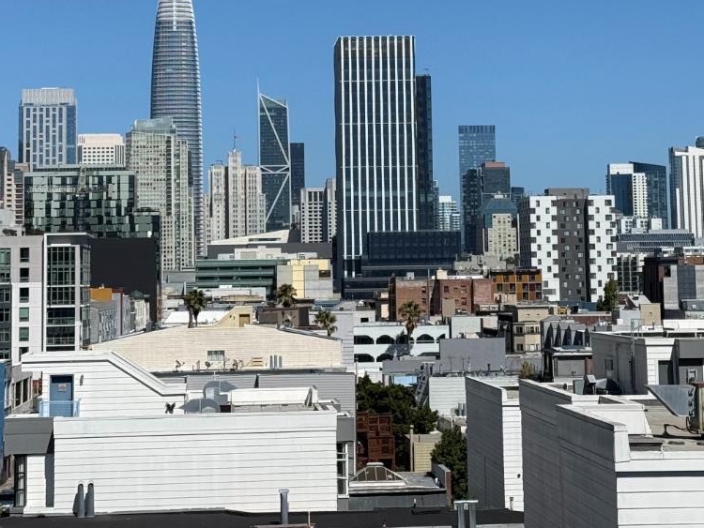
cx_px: 392
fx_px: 1953
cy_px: 52
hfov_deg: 20.4
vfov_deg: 15.2
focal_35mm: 96
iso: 80
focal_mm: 6.76
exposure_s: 1/11364
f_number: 1.78
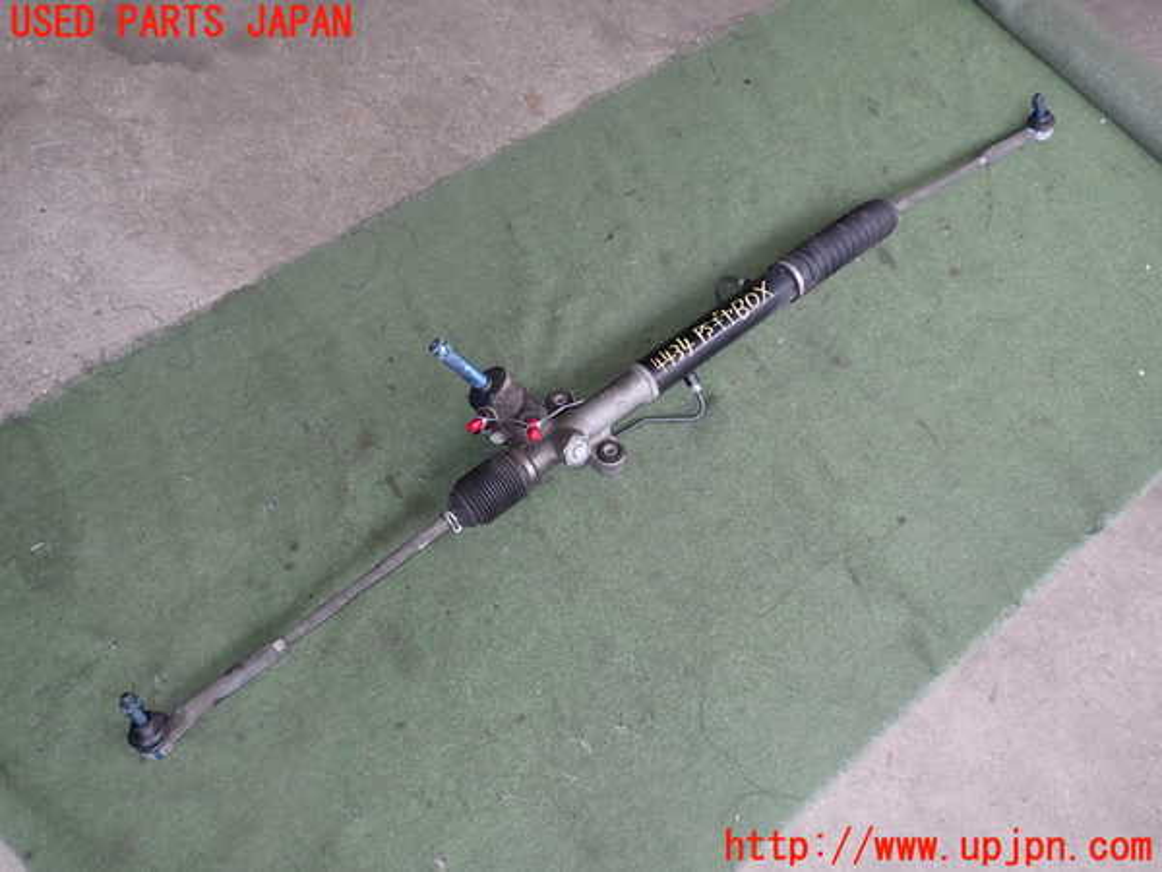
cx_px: 581
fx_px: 1007
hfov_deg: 60.0
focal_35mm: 30
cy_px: 436
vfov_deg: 46.8
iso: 100
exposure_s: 1/60
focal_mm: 5.4
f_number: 2.3
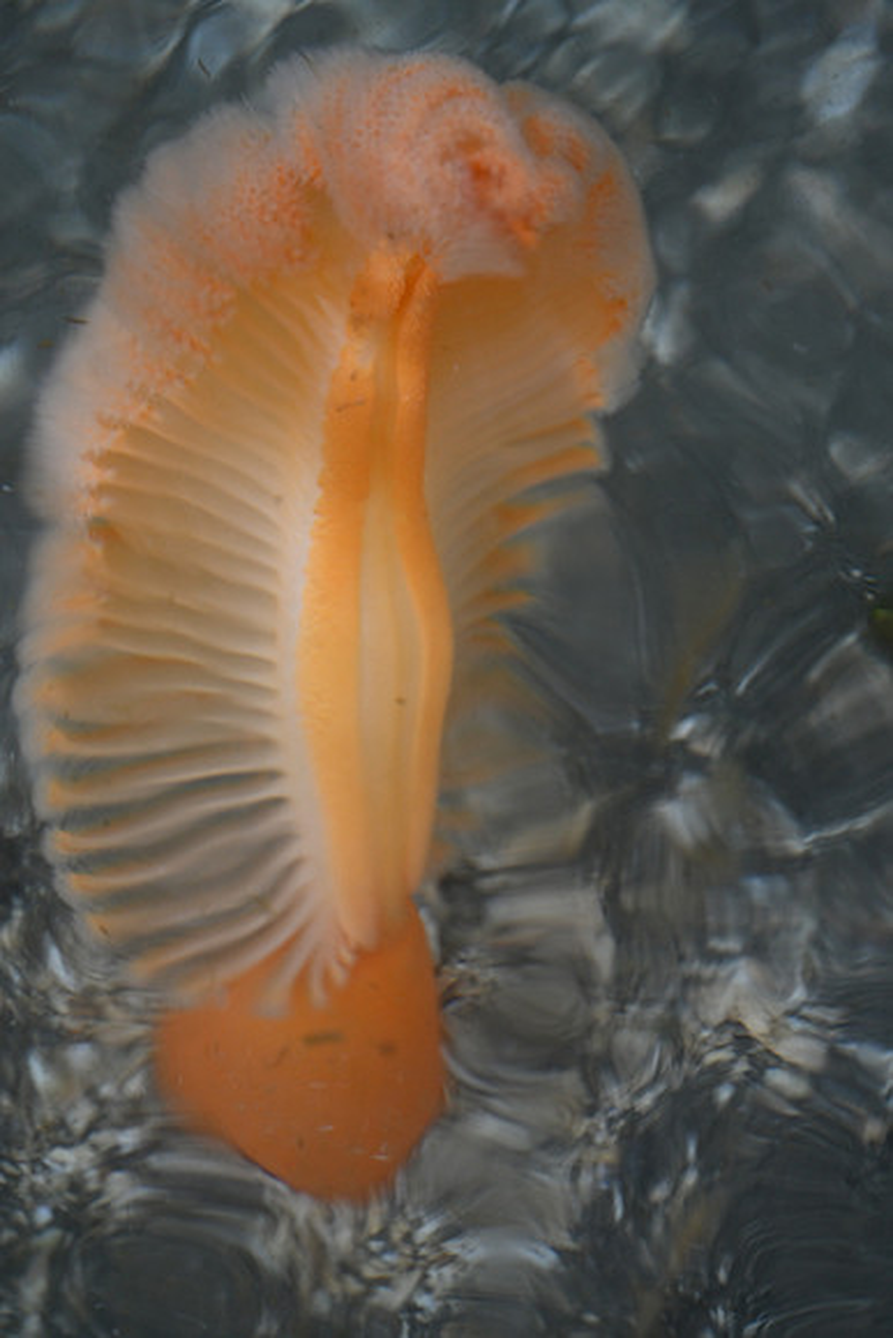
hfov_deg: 13.0
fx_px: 3904
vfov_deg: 19.5
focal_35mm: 105
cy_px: 669
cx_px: 446
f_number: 3
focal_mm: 105
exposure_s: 1/125
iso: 1250
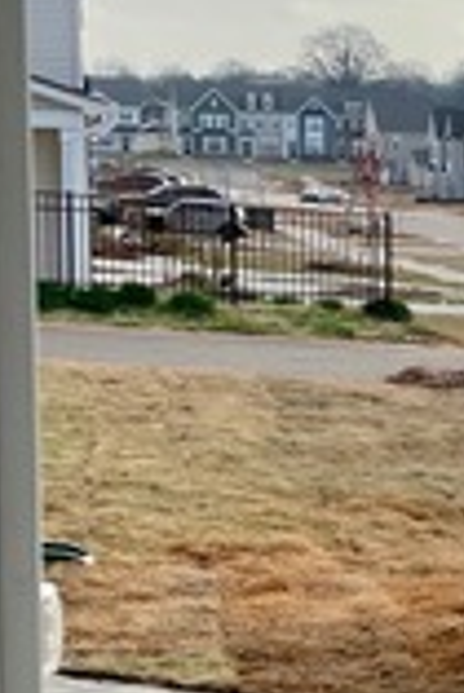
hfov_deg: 10.6
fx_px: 2218
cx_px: 1032
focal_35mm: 115
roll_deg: -1.9
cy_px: 411
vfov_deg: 17.8
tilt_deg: -7.1
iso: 32
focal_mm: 4.2
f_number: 1.6
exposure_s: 1/3300
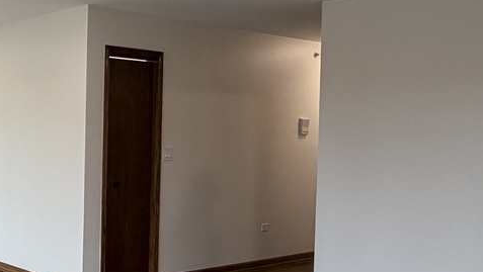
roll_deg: -0.4
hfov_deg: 35.0
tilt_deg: -1.2
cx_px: -102
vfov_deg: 26.0
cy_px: 138
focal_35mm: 46
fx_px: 589
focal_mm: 2.22
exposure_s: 1/121
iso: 160
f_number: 2.2
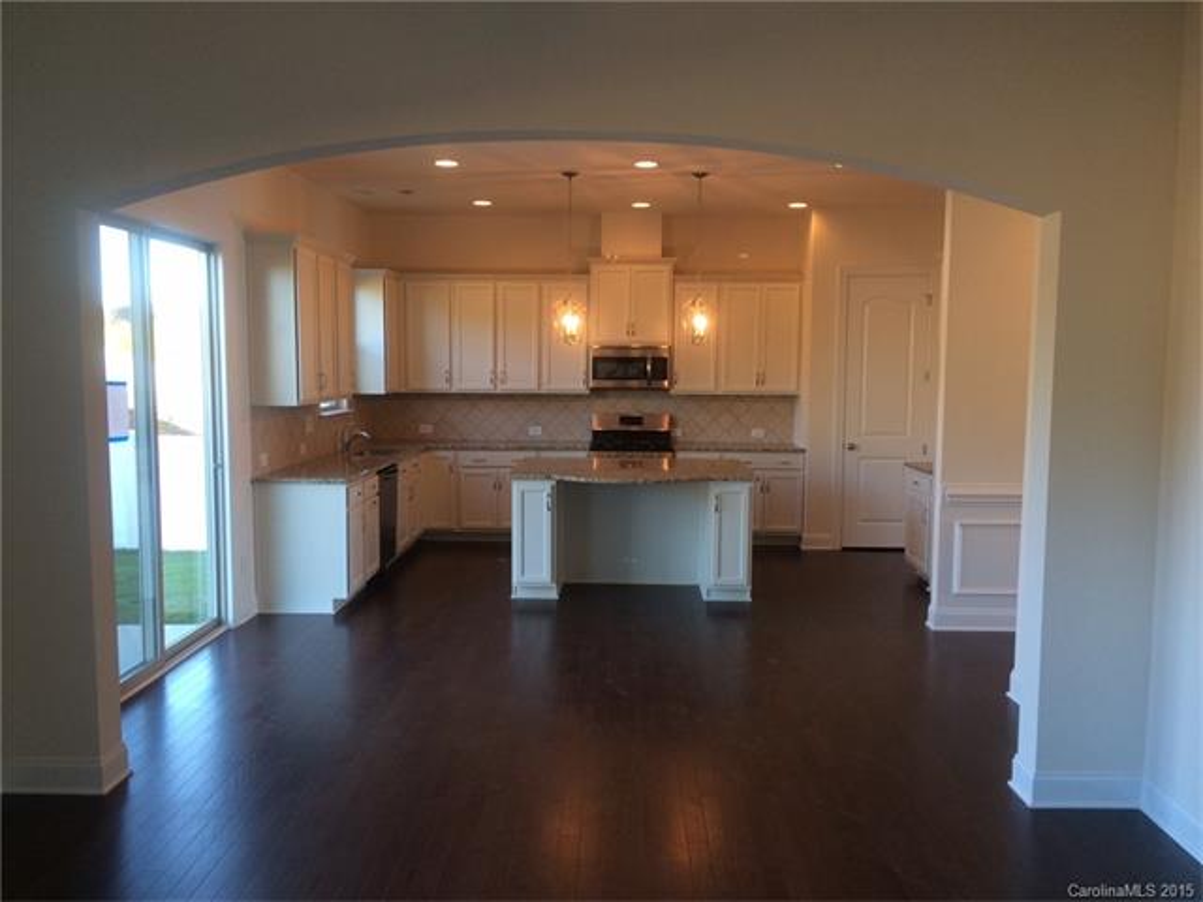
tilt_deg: -5.2
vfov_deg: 48.2
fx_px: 1008
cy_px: 451
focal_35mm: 29
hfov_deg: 61.7
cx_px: 602
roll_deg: +0.3
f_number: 2.2
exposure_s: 1/30
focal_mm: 4.15
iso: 40
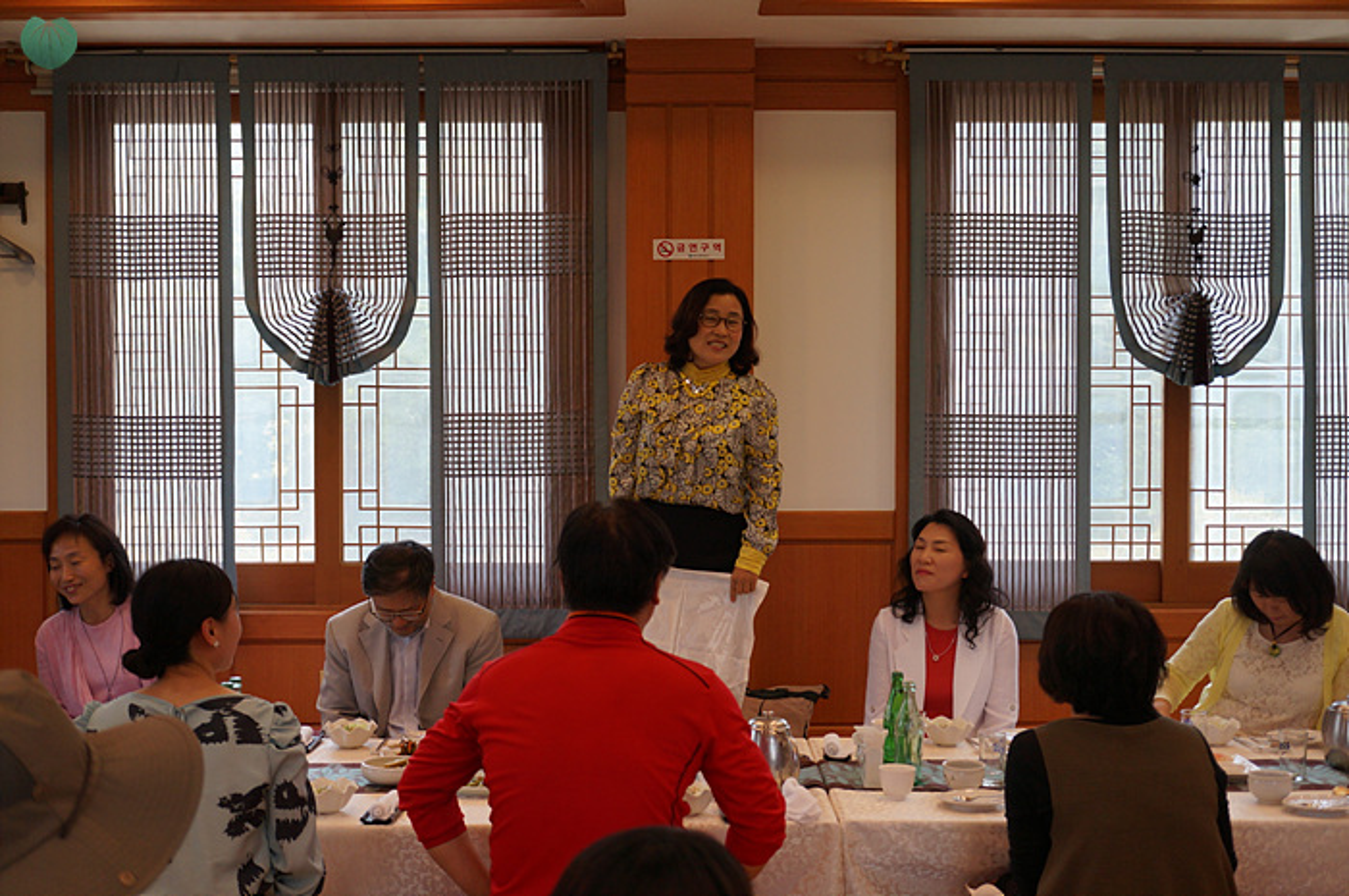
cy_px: 448
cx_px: 674
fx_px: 1684
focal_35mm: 45
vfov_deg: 29.8
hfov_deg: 43.6
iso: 320
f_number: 4
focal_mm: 30
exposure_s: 1/160
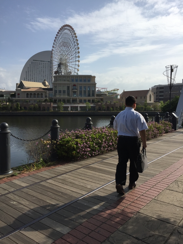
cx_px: 92
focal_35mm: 29
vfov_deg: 61.7
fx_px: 204
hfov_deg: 48.2
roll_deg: -0.5
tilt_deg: -3.4
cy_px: 122
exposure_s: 1/3597
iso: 32
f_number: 2.2
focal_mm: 4.15
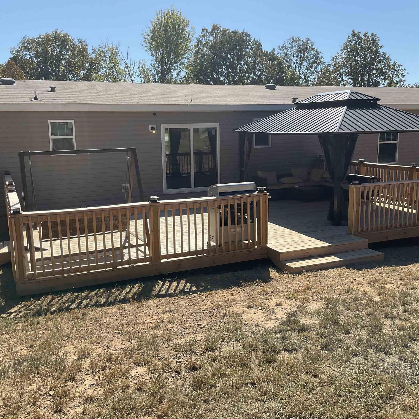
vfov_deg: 47.2
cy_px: 205
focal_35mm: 35
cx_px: 222
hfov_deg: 47.2
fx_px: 479
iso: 16
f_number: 1.8
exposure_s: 1/1730
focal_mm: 3
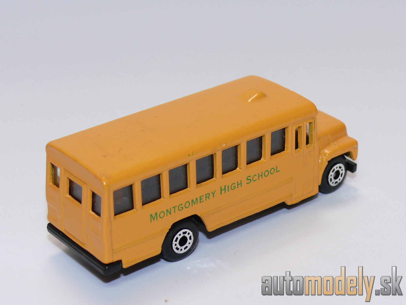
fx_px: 1149
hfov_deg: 20.0
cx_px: 203
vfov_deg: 15.1
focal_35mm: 98
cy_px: 152
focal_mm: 13.2
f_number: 4
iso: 100
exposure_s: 1/30
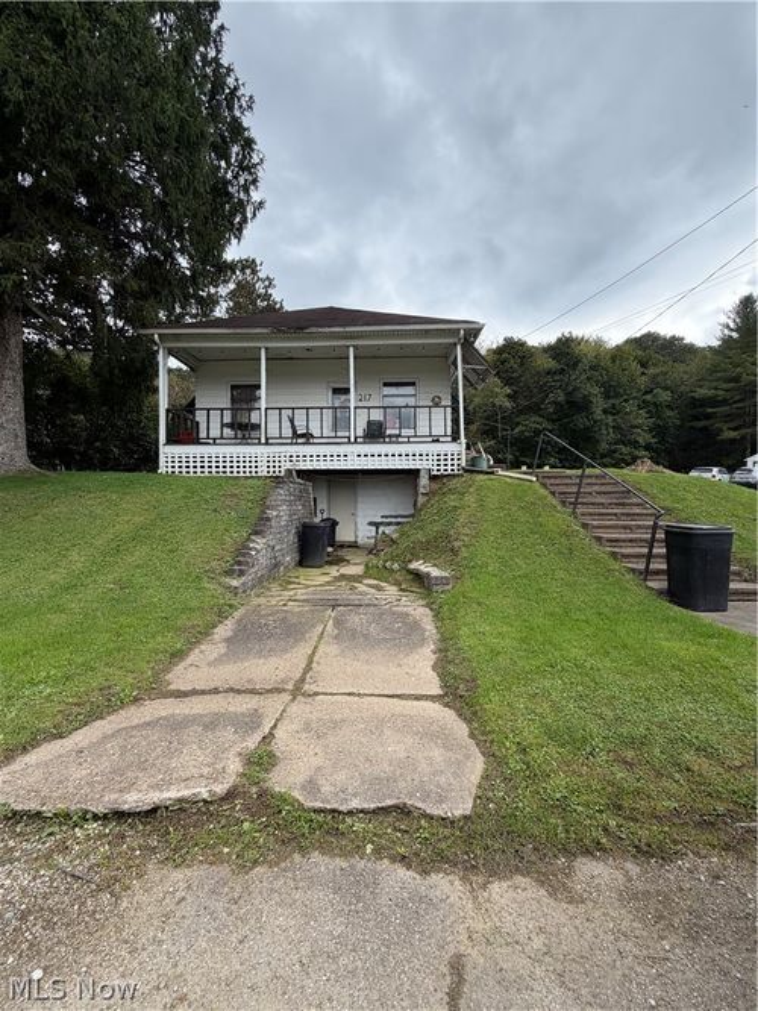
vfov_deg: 102.1
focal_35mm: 14
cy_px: 506
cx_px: 379
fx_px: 409
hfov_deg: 85.7
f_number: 2.2
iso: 40
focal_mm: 2.22
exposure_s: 1/607
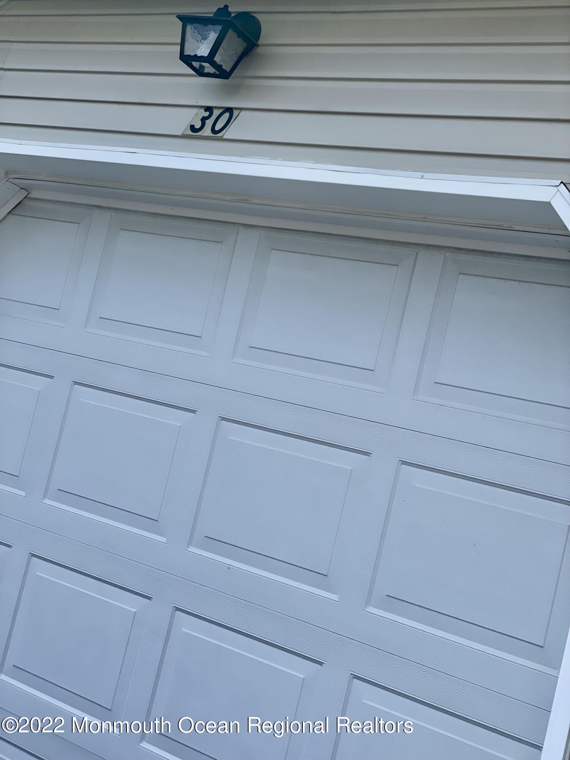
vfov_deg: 36.8
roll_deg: -13.3
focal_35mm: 52
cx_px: 285
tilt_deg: +3.5
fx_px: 1142
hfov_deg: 28.0
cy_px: 380
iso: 32
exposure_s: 1/1261
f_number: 2
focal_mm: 6
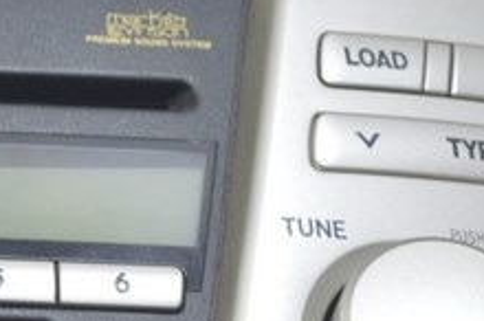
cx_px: -218
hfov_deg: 10.6
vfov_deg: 7.3
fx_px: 2528
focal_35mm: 188
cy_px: 203
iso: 400
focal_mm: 27
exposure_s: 1/20
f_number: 5.6
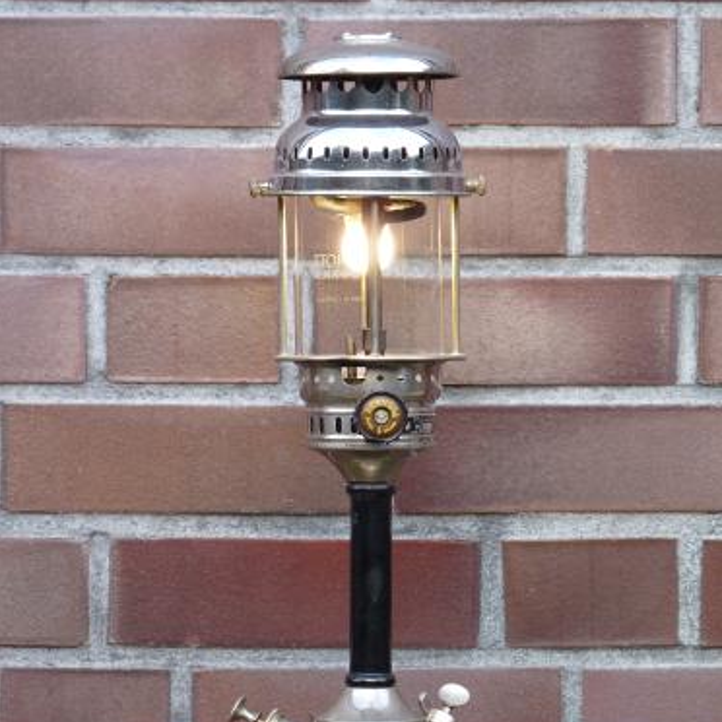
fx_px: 4460
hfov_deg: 9.3
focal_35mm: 189
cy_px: 450
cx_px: 362
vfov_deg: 9.3
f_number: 3.7
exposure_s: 1/50
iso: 80
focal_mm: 28.3
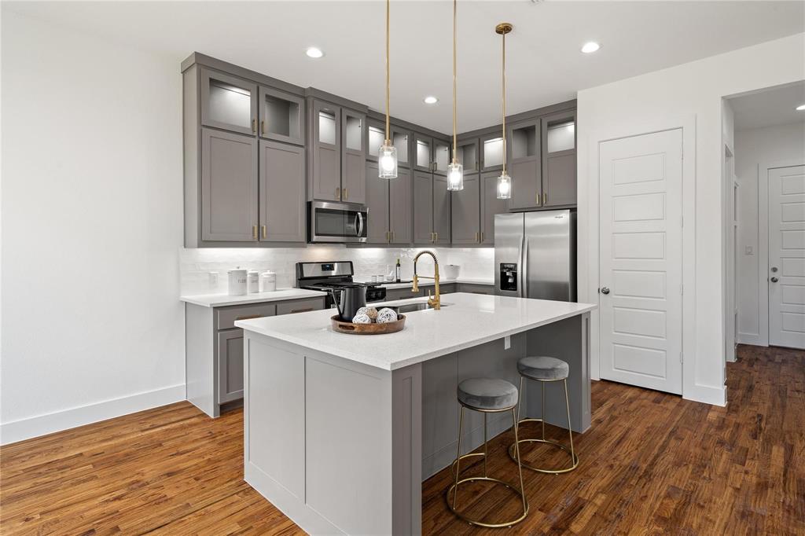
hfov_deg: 90.0
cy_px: 268
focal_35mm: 18
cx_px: 402
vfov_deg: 67.3
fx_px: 402
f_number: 10
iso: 250
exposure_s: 2
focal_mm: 18
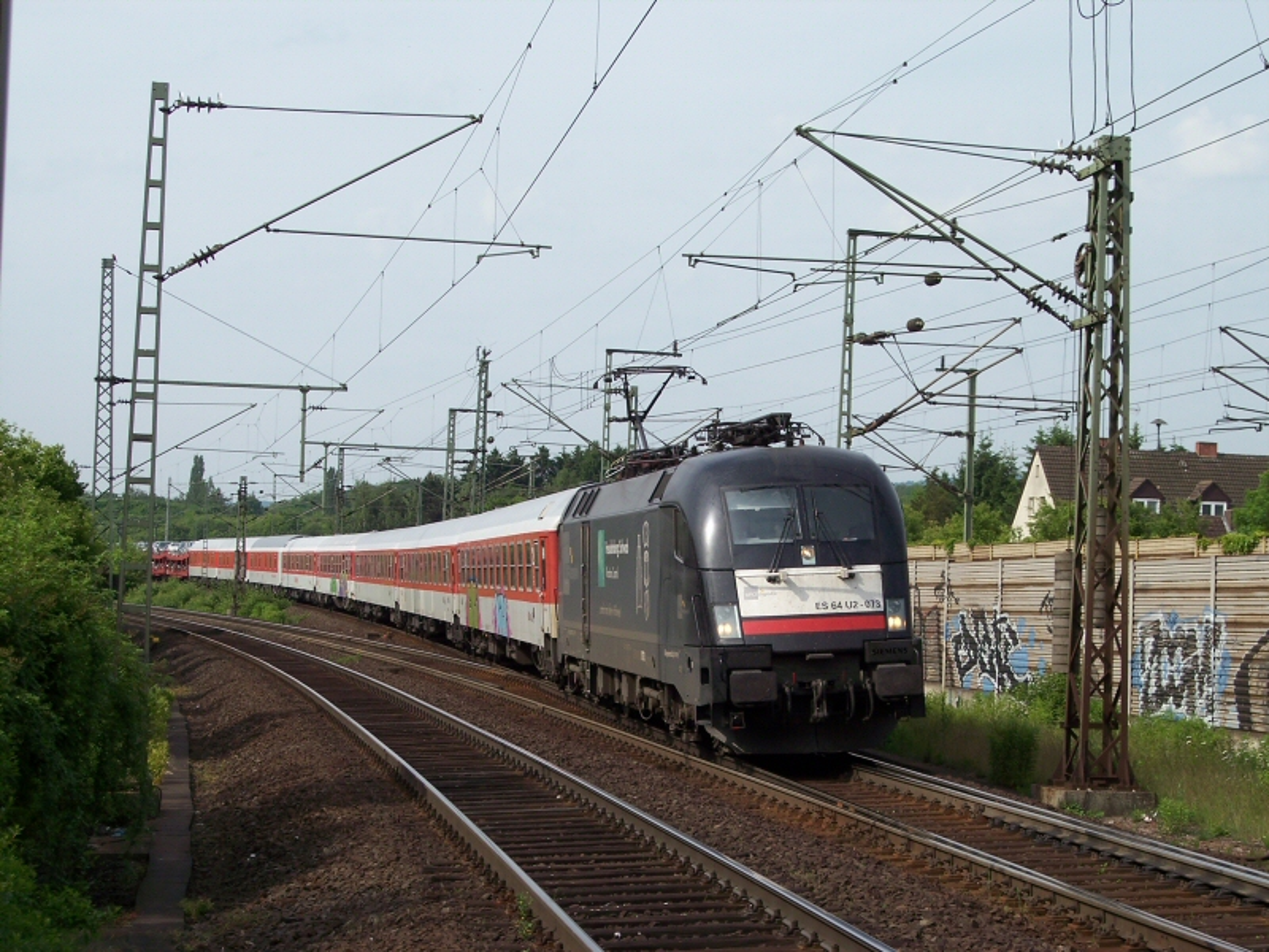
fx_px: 2859
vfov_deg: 18.9
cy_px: 476
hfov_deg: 25.0
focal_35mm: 78
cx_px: 634
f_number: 5.6
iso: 100
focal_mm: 16
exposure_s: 1/350
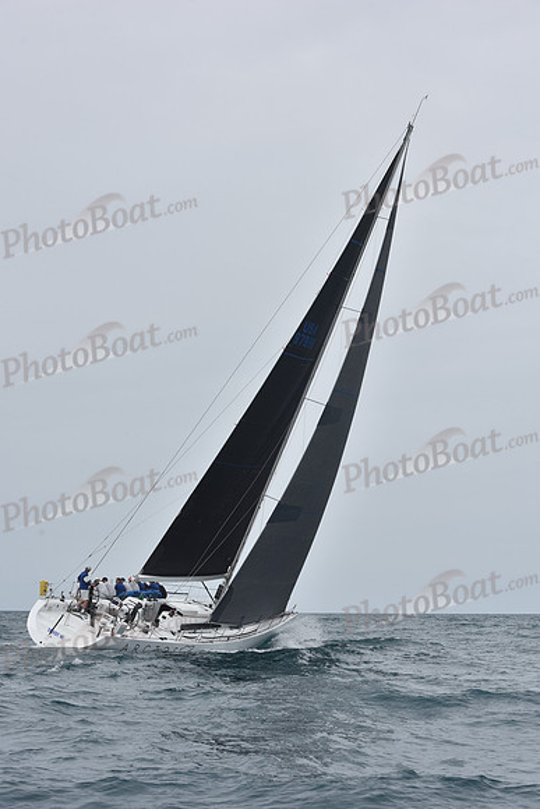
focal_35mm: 70
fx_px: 1574
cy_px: 404
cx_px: 270
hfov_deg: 19.5
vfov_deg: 28.8
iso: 250
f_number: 9
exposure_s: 1/800
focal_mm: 70
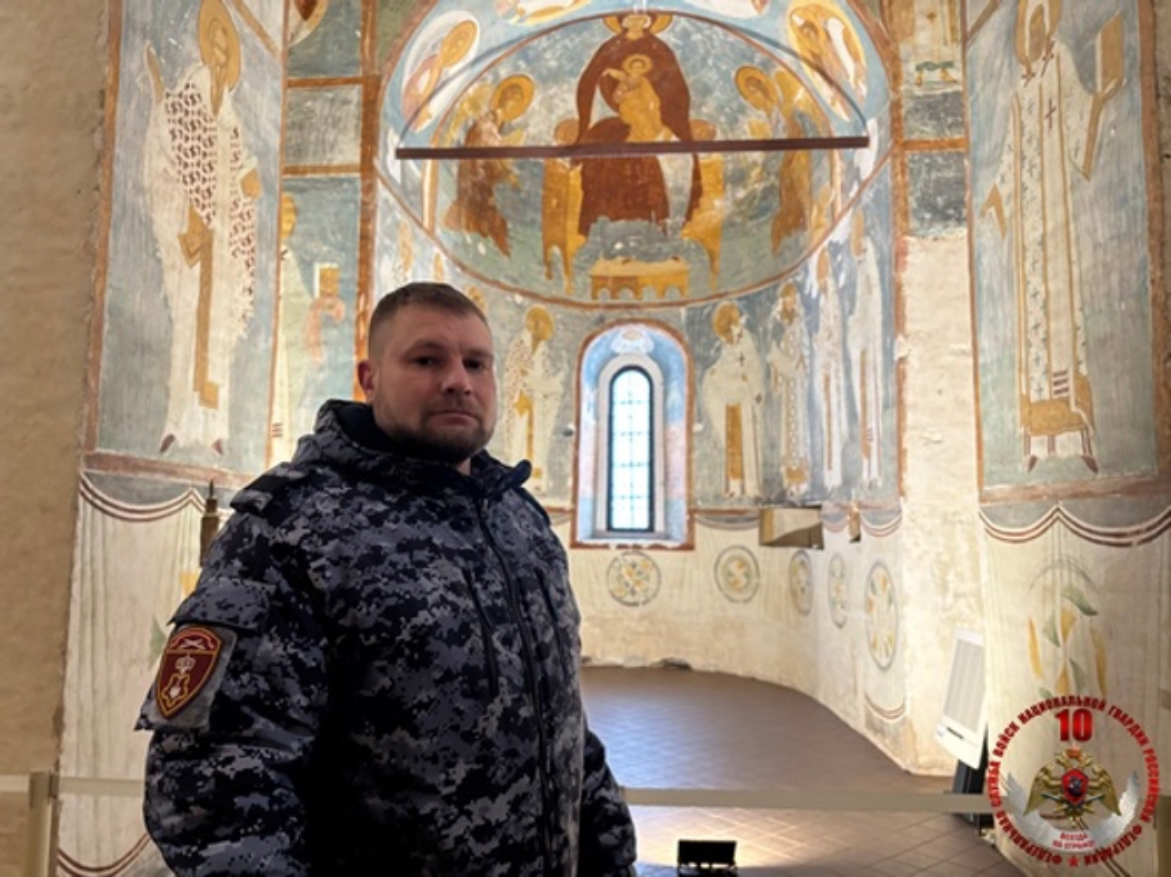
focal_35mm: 26
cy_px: 438
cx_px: 586
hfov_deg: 67.3
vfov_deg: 53.0
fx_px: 879
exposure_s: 1/50
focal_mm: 5.96
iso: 500
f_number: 1.6
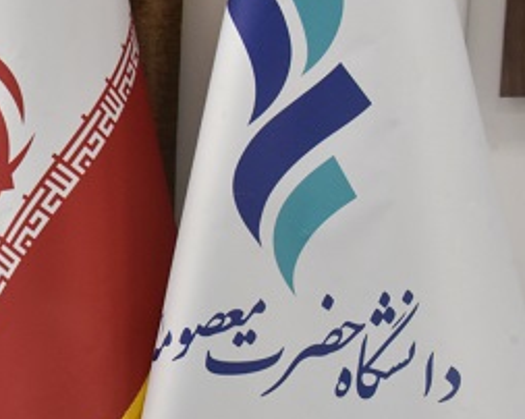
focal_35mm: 153
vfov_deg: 10.1
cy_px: 333
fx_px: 2375
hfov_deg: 12.2
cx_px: -160
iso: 6400
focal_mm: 62
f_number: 9
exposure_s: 1/100
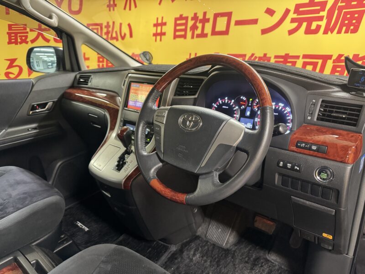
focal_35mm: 24
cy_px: 137
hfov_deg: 71.6
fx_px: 253
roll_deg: +2.6
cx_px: 182
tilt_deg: -20.5
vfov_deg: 56.8
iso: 640
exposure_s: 1/50
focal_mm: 6.76
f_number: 1.78
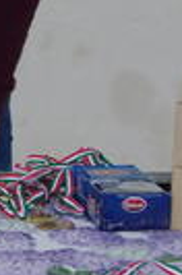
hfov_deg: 5.1
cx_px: -304
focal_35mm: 260
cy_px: 95
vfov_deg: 7.9
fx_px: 1982
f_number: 8
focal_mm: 31
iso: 400
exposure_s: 1/60
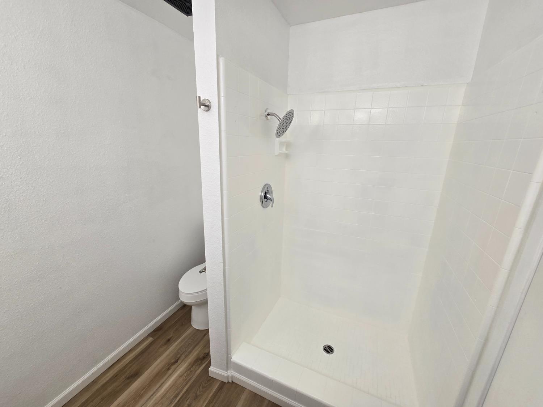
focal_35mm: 13
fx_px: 204
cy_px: 204
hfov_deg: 106.2
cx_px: 272
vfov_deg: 89.9
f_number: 2.2
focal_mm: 2.2
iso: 64
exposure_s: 1/120
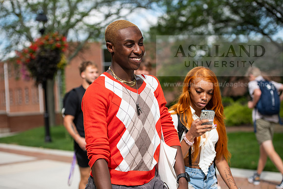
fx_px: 550
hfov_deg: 28.8
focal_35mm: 70
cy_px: 94
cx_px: 142
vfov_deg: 19.5
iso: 80
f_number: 3.2
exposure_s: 1/640
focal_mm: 70
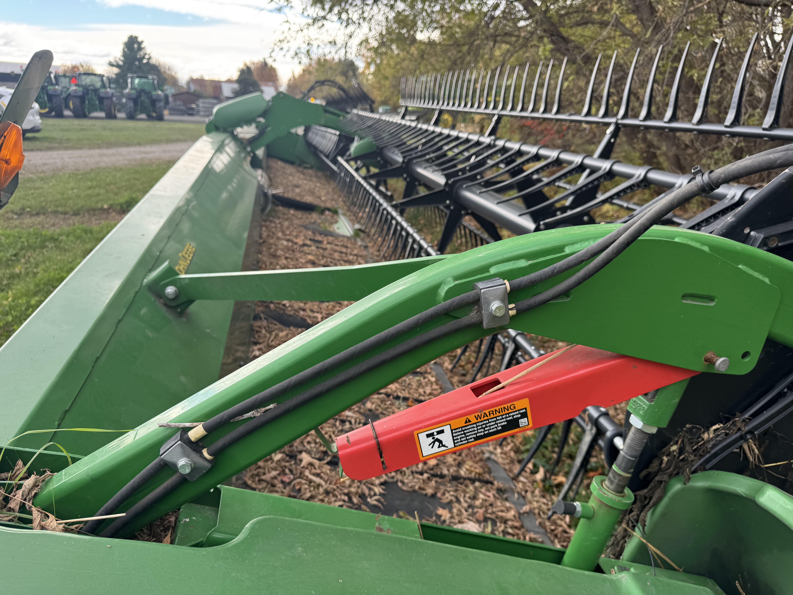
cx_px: 396
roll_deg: -5.1
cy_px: 298
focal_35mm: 24
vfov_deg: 56.8
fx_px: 550
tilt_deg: -14.6
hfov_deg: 71.6
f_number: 1.78
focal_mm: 6.76
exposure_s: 1/488
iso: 80
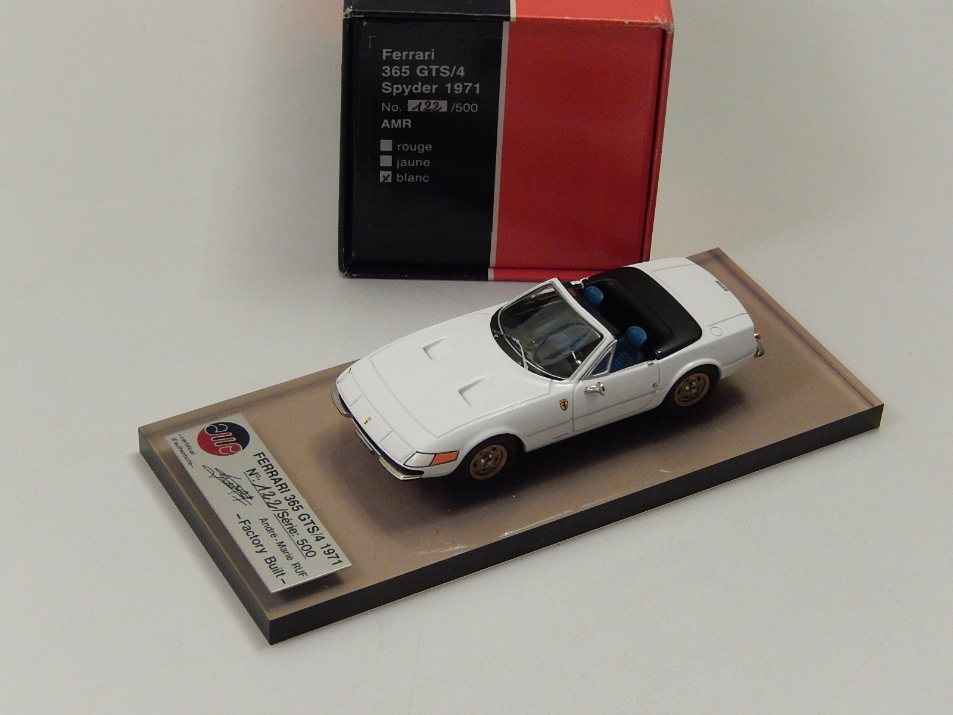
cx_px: 476
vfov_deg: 17.4
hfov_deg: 23.0
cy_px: 358
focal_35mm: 85
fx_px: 2340
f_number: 5.1
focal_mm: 15.2
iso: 800
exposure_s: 1/15
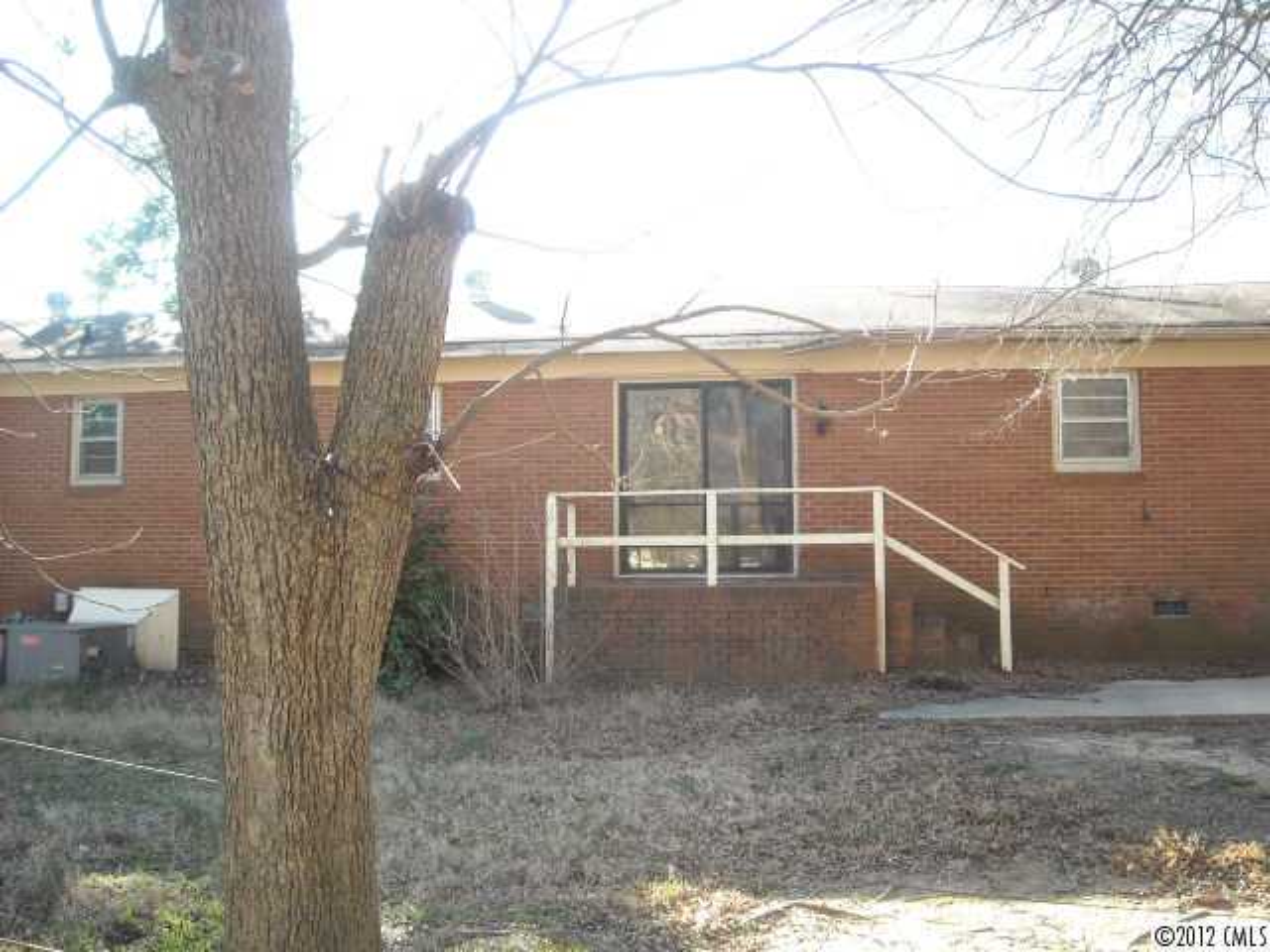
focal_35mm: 35
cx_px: 635
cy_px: 476
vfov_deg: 40.7
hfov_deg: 52.6
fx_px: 1284
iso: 64
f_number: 2.8
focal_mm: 5.7
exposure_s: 1/80
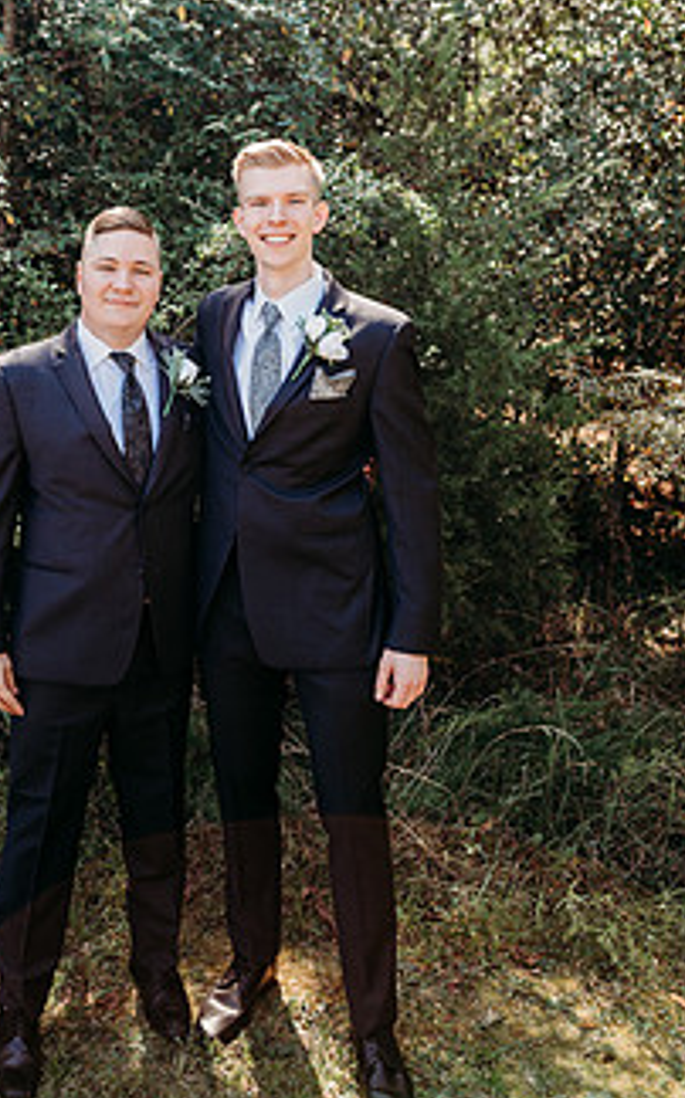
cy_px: 417
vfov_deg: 56.1
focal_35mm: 34
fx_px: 1017
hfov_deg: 36.5
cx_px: 187
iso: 125
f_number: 2.8
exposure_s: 1/400
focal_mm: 24
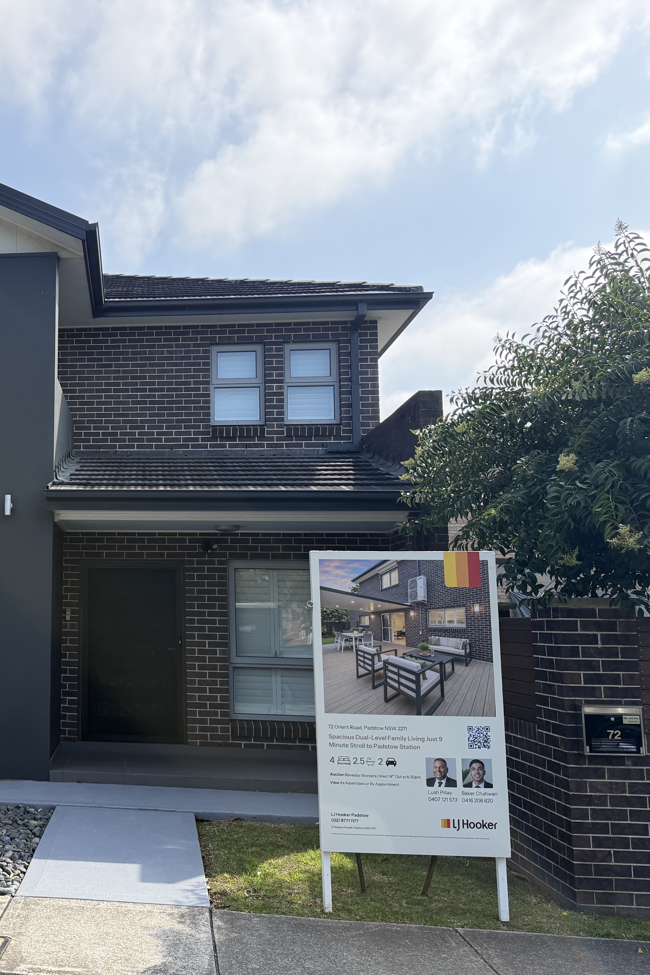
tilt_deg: +7.8
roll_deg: -1.4
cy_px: 493
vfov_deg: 55.8
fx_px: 921
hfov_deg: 36.3
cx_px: 56
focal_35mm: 34
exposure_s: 1/3953
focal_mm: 6.76
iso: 100
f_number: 1.78
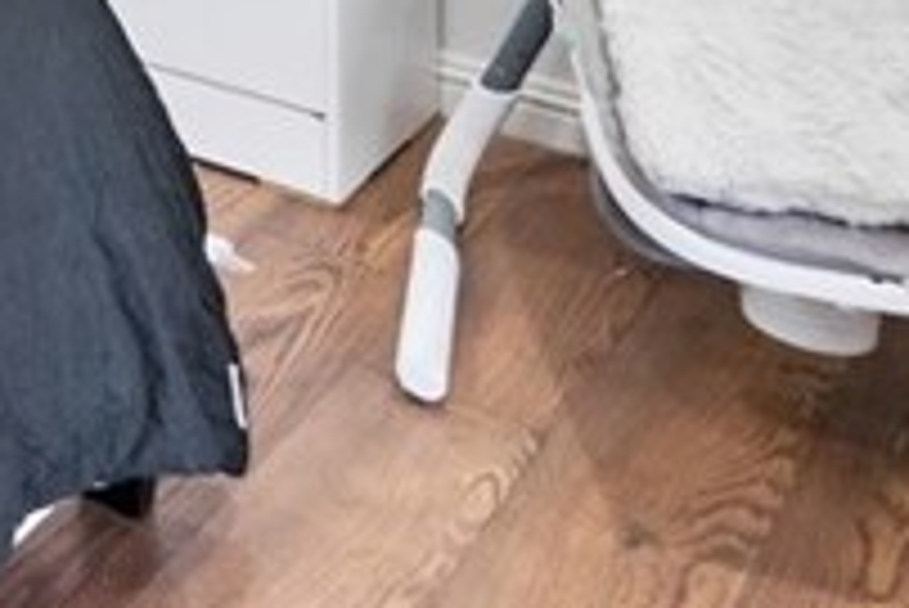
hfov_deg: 22.0
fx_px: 1794
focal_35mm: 71
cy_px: -813
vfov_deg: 14.0
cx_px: -554
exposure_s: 1/160
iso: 800
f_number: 4
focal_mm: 14
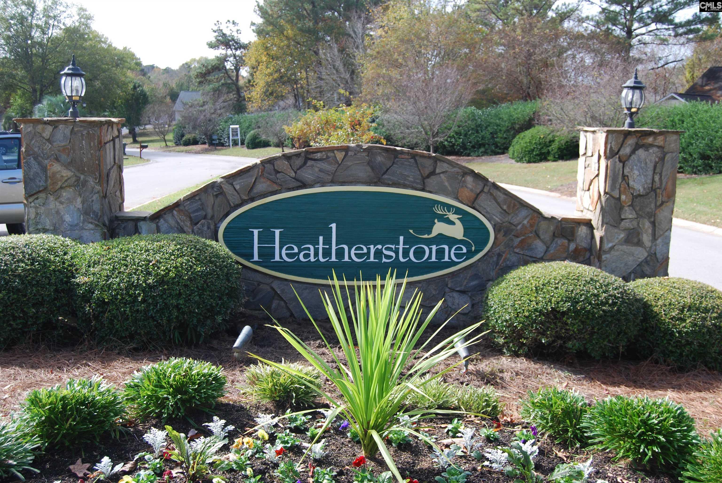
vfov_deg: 38.5
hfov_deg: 55.1
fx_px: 693
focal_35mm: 34
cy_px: 242
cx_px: 361
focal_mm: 23
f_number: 6.3
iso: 100
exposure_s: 1/160
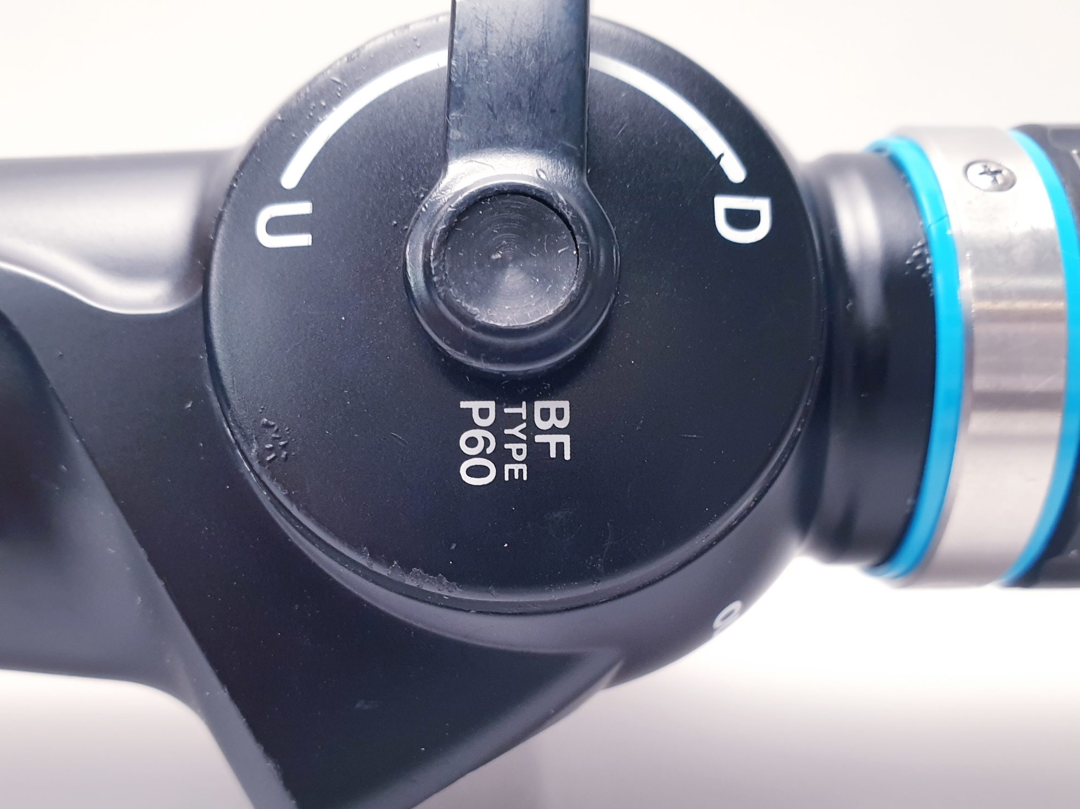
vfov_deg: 41.4
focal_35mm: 34
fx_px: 1061
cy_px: 525
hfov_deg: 53.9
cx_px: 511
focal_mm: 4.3
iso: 160
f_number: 2.4
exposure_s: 1/50
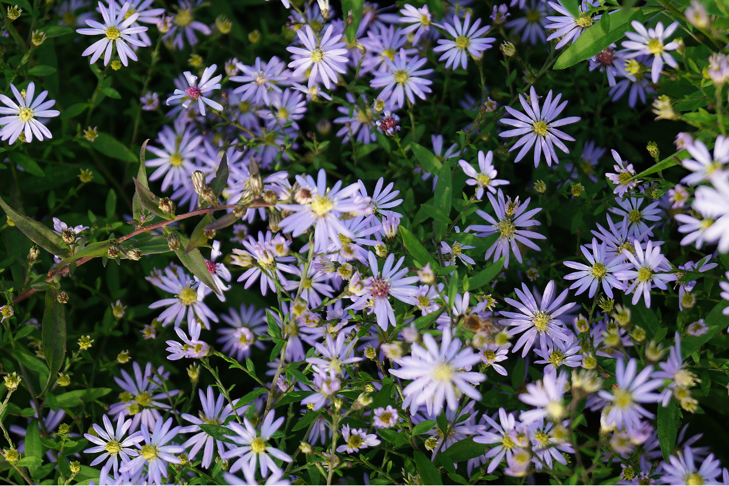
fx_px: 1670
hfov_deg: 24.6
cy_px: 243
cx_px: 364
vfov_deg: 16.6
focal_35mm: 82
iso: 100
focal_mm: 55
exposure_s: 1/100
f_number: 5.6
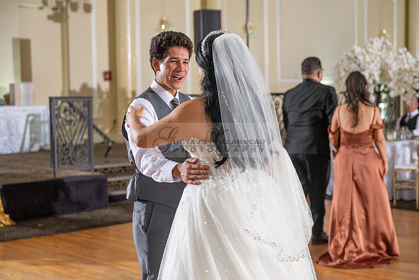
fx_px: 815
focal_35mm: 70
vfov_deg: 19.5
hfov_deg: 28.8
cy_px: 140
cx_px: 210
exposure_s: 1/160
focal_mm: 70
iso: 800
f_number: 4
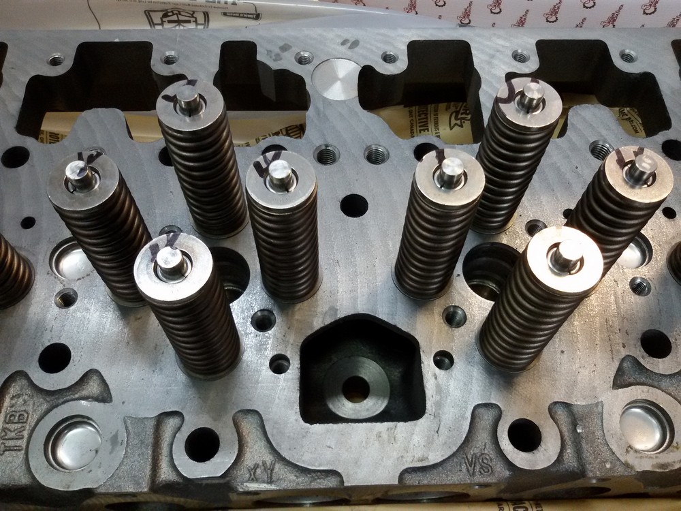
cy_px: 256
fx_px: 610
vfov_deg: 45.4
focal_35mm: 31
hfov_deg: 58.4
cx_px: 340
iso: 200
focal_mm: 2.93
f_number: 2.4
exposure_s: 1/17
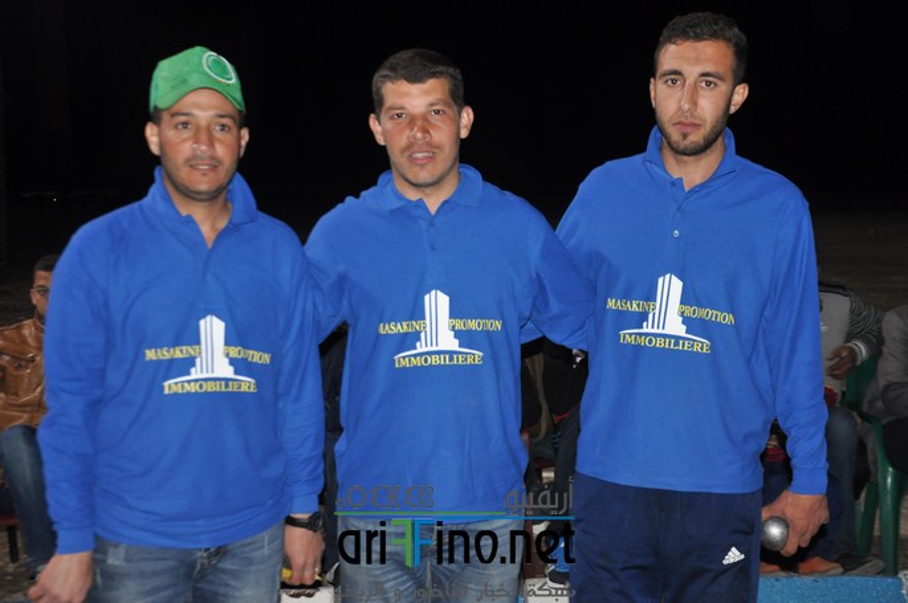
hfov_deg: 35.1
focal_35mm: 57
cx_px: 454
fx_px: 1436
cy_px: 302
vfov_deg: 23.7
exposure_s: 1/60
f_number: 4.5
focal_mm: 38
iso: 800
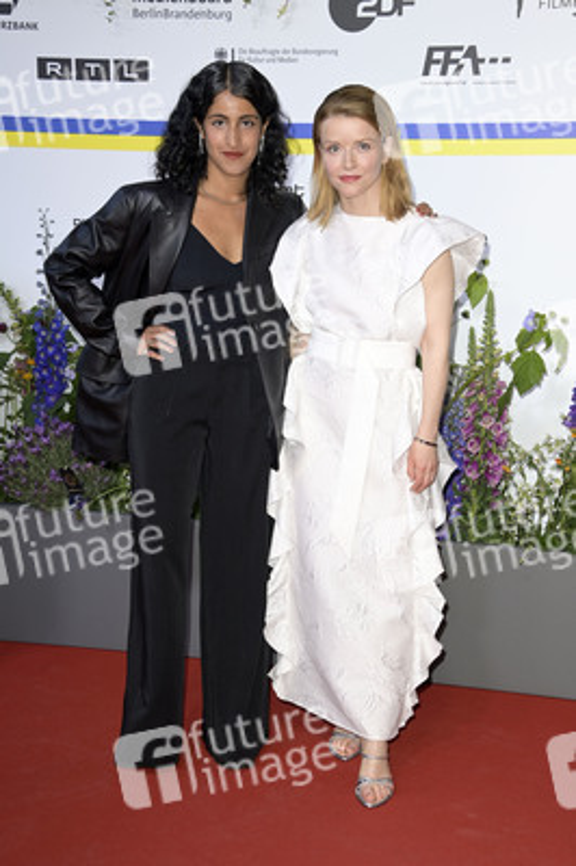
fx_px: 1635
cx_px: 288
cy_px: 433
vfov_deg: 29.7
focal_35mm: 68
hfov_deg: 20.0
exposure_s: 1/250
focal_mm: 68
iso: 640
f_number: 6.3
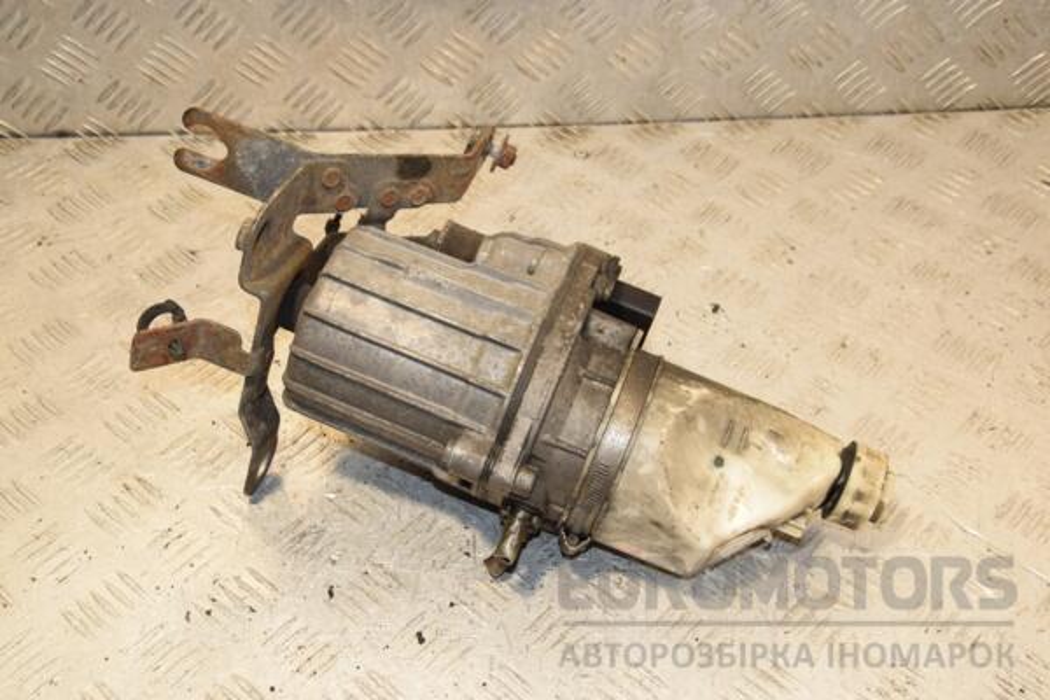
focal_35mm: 51
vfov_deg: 26.5
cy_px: 350
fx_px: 1487
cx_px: 525
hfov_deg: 38.9
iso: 800
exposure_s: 1/200
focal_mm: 34
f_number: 8
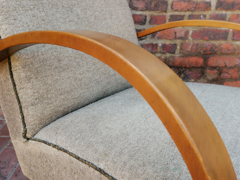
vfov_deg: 46.8
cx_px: 120
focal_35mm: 30
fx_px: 208
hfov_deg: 60.0
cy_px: 90
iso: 50
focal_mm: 5.58
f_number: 1.8
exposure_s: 1/100
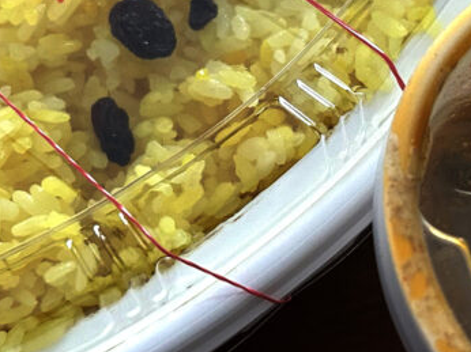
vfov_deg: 19.1
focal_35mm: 77
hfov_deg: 25.3
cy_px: 116
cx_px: 291
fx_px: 1047
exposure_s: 1/60
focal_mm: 5.7
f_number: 1.5
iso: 400
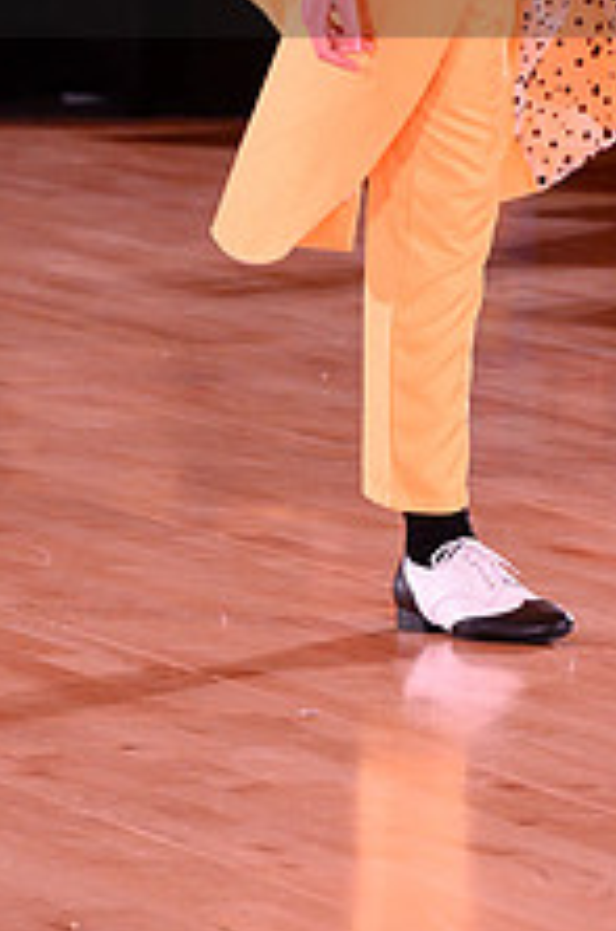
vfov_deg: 3.9
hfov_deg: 2.6
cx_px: 421
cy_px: -101
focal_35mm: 523
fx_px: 13486
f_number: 5.6
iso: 4000
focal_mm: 200
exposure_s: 1/250
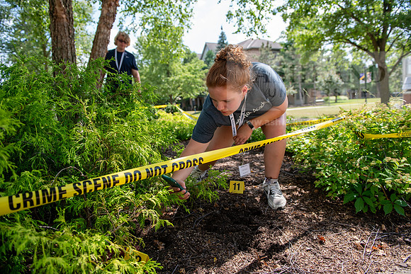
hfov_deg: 73.7
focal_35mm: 24
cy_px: 137
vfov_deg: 53.2
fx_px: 274
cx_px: 206
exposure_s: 1/400
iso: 160
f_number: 3.5
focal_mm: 24
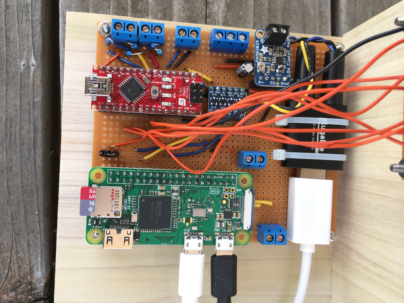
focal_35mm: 29
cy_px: 152
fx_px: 338
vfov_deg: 48.2
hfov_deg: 61.7
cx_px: 202
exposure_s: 1/120
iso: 40
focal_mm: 4.15
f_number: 2.2
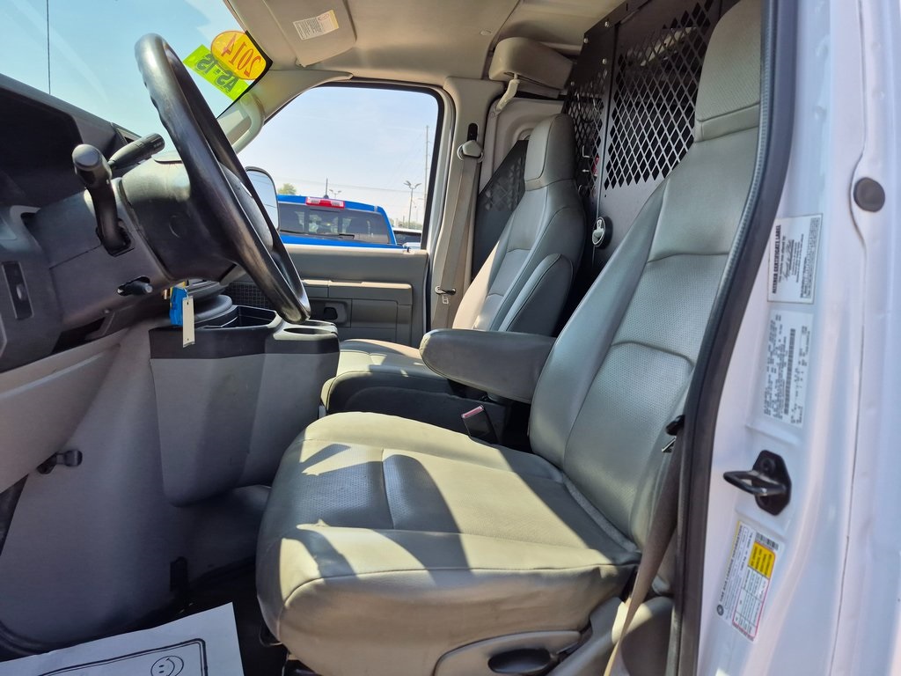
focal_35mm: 23
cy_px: 338
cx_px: 450
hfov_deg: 73.9
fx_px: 599
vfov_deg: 58.9
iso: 25
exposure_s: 1/1128
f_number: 1.8
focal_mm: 5.4
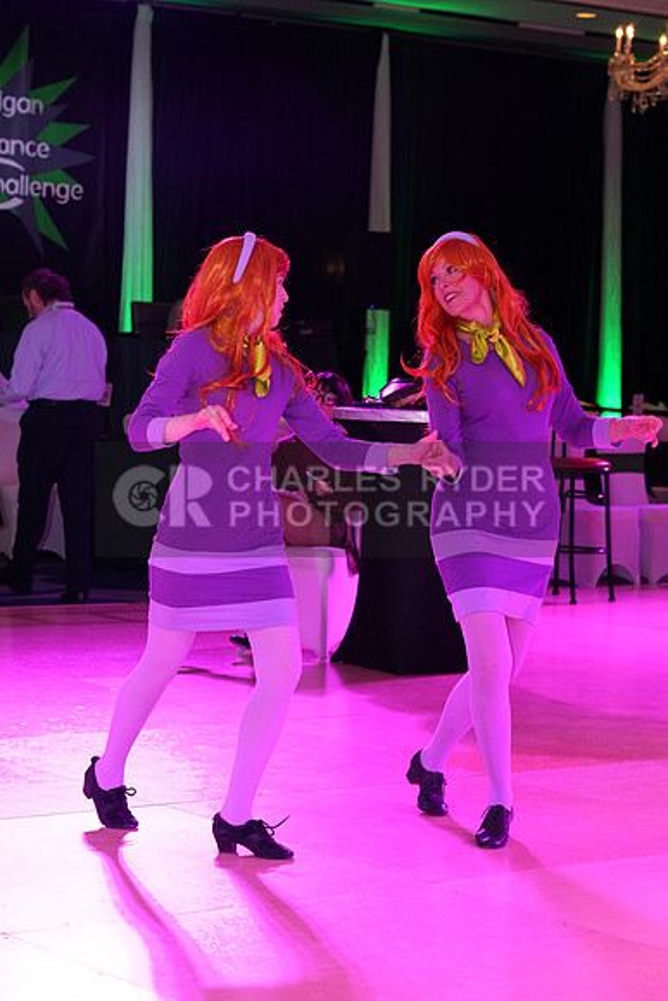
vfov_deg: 21.7
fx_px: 2615
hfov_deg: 14.6
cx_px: 334
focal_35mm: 94
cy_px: 500
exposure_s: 1/250
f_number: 6.3
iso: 2500
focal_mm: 94
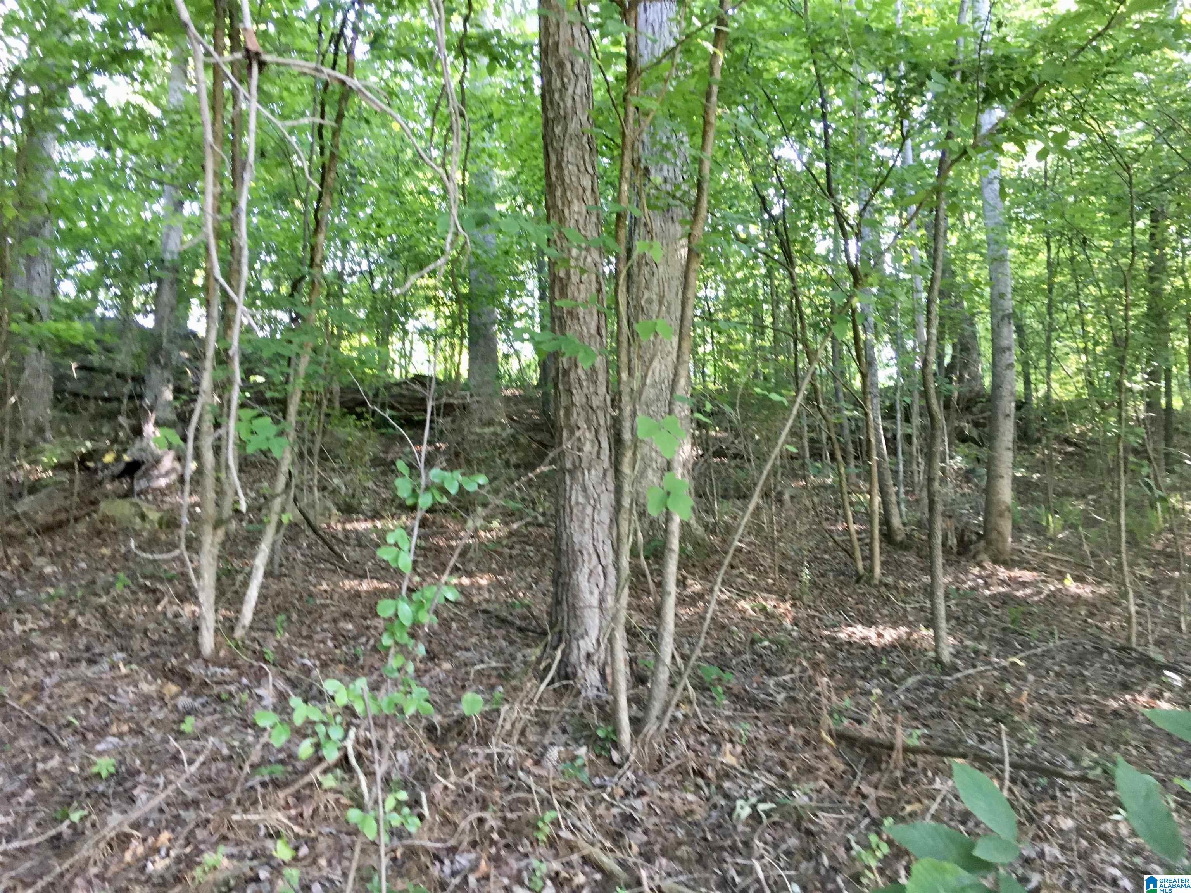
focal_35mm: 29
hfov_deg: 61.7
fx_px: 998
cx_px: 596
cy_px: 446
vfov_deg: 48.2
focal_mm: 4.15
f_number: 2.2
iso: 125
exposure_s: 1/30
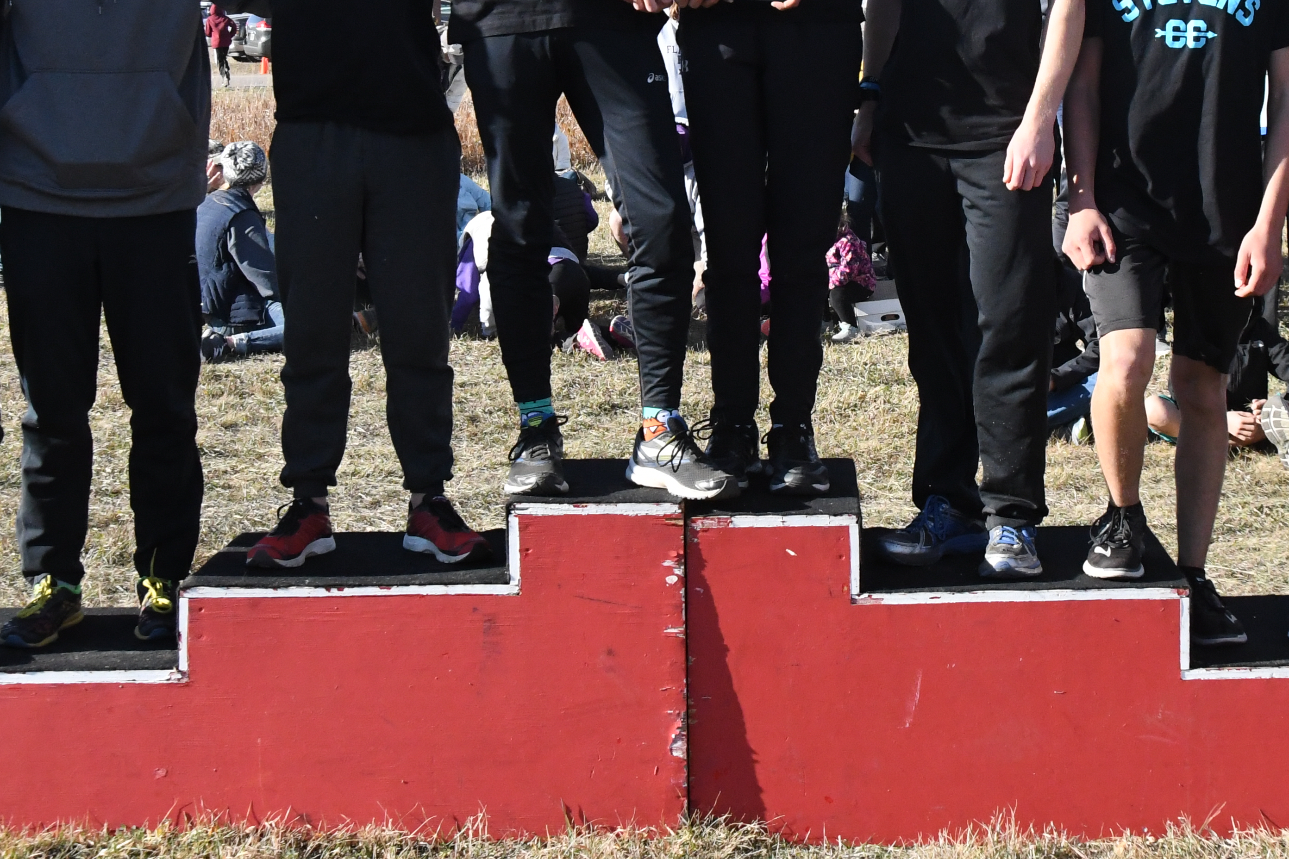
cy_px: 65
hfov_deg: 31.7
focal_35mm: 63
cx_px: 819
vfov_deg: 21.1
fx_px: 2256
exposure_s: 1/3200
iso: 2500
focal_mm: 21
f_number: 8
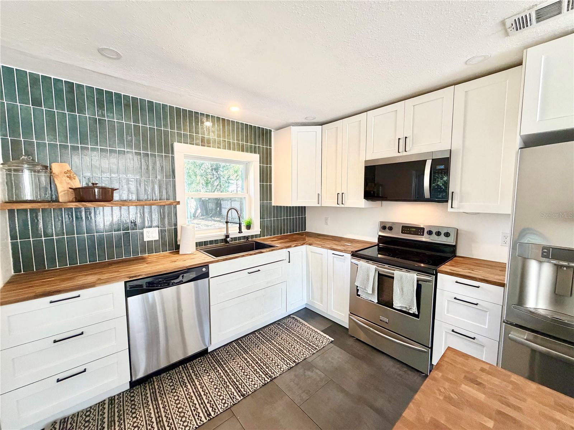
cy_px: 215
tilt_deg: -5.0
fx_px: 232
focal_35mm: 14
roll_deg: +0.6
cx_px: 287
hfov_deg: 102.1
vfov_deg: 85.7
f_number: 2.2
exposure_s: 1/89
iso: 320
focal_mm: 2.22
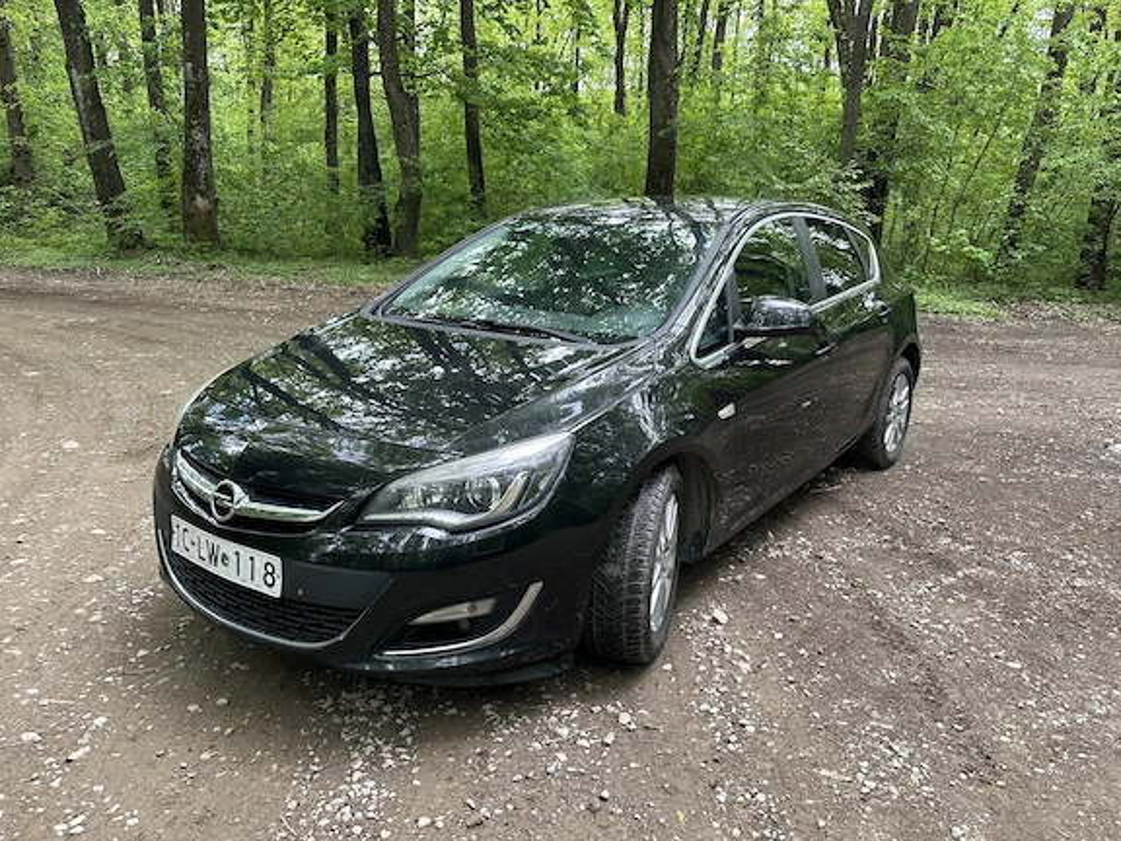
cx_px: 553
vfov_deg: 54.9
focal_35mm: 25
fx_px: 810
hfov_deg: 69.4
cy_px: 422
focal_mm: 6.86
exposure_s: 1/124
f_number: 1.78
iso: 64
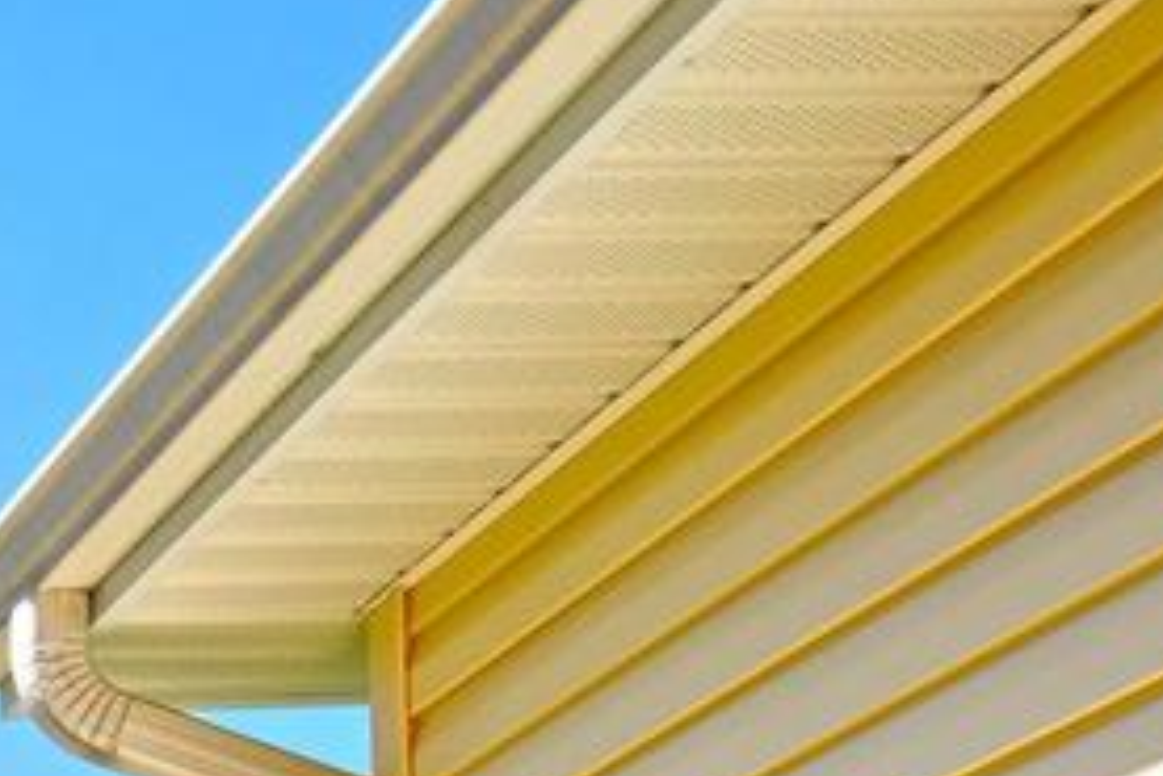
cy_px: 1711
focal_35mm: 78
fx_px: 2521
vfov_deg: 13.8
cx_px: -1125
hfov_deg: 18.2
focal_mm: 10
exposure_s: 1/200
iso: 100
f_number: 7.1
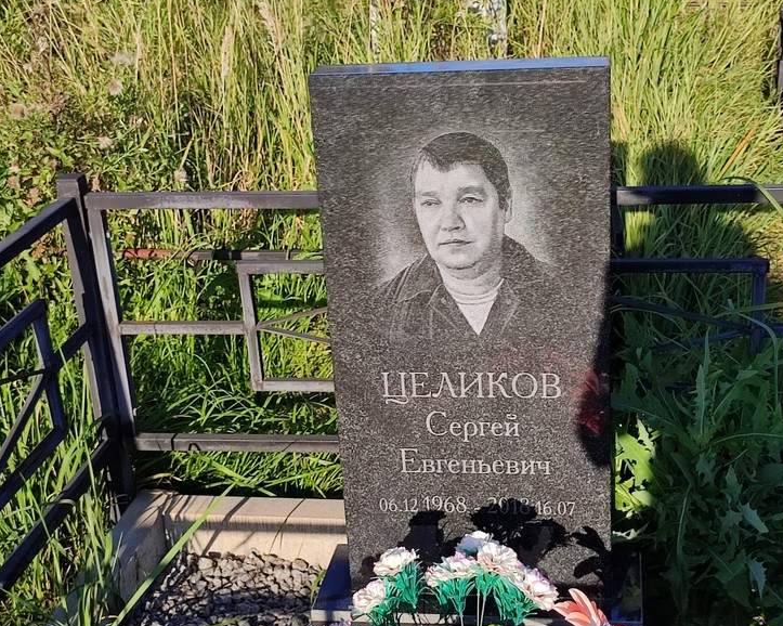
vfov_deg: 53.2
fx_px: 626
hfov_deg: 64.0
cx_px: 414
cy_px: 316
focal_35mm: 27
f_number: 1.9
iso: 50
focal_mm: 6.04
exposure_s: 1/632
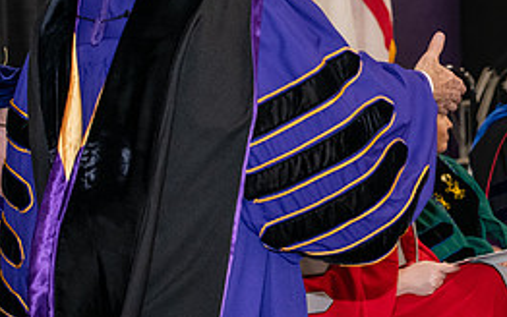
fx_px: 2184
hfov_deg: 13.0
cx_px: 559
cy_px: 9
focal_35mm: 158
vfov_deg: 8.3
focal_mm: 70
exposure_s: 1/200
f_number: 5
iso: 2500
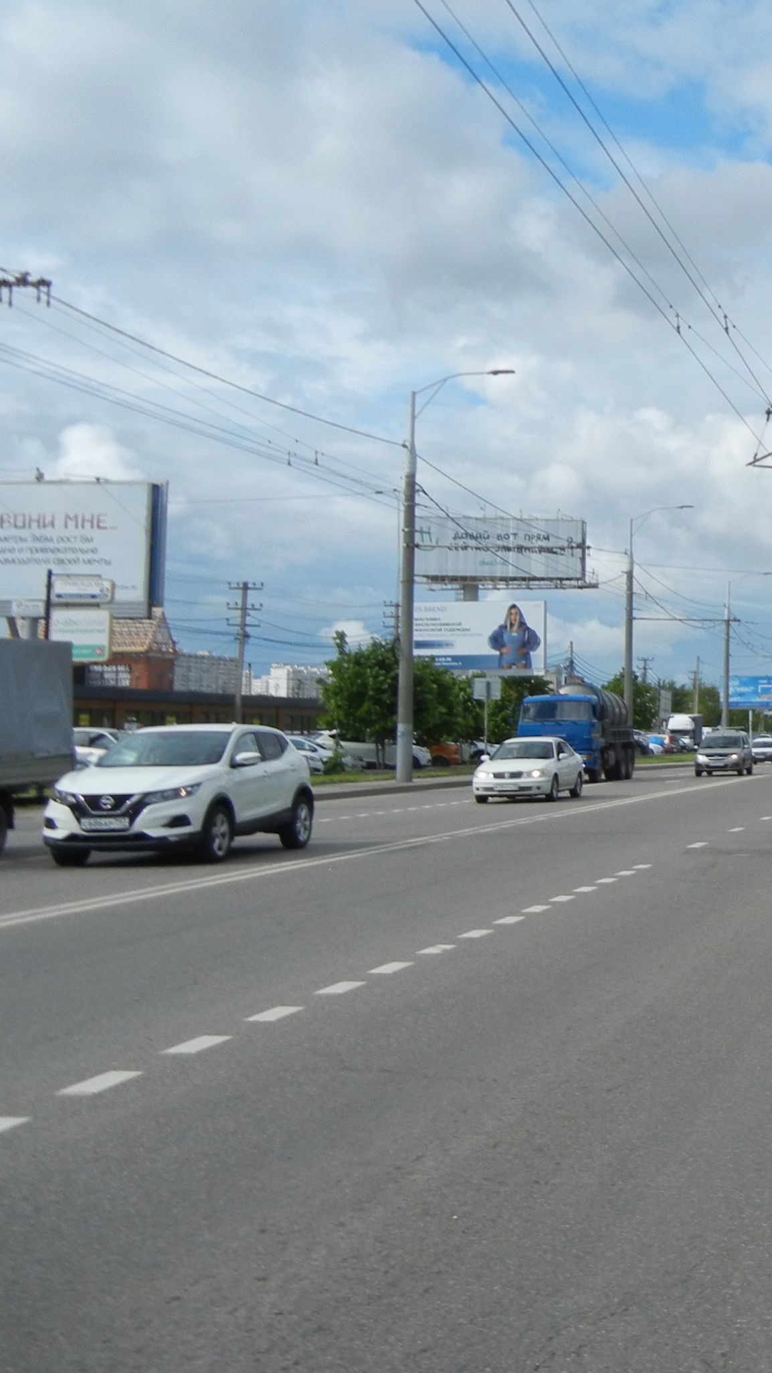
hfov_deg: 21.2
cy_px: 605
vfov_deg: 39.8
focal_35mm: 52
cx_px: 958
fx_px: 1893
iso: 160
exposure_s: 1/566
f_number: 7
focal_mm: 5.4
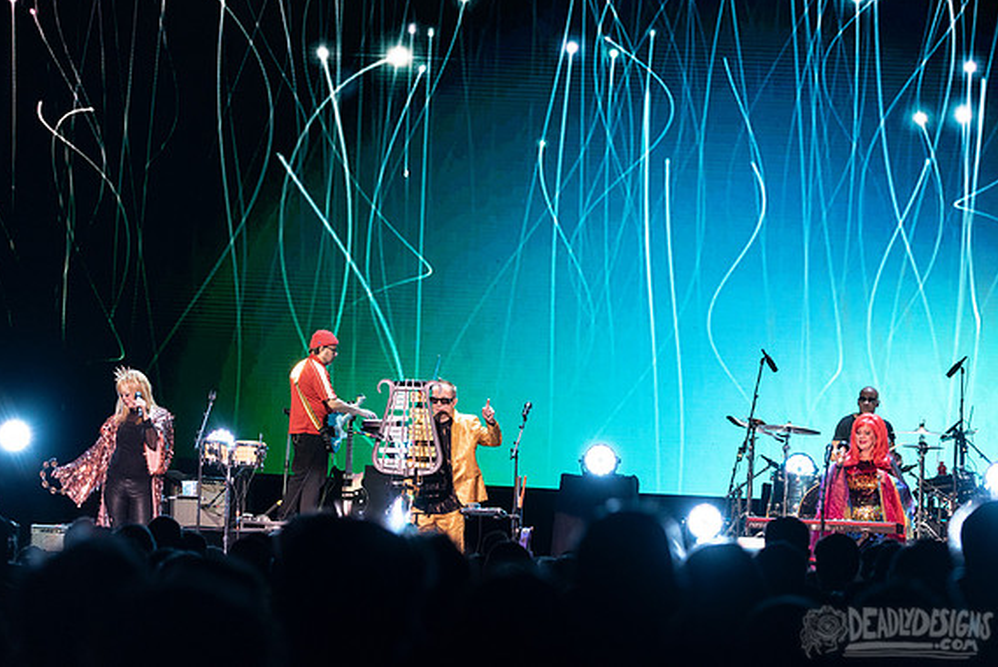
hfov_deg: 11.2
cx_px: 517
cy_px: 283
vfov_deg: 7.5
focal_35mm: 184
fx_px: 5103
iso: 2500
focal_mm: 150
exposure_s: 1/200
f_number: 5
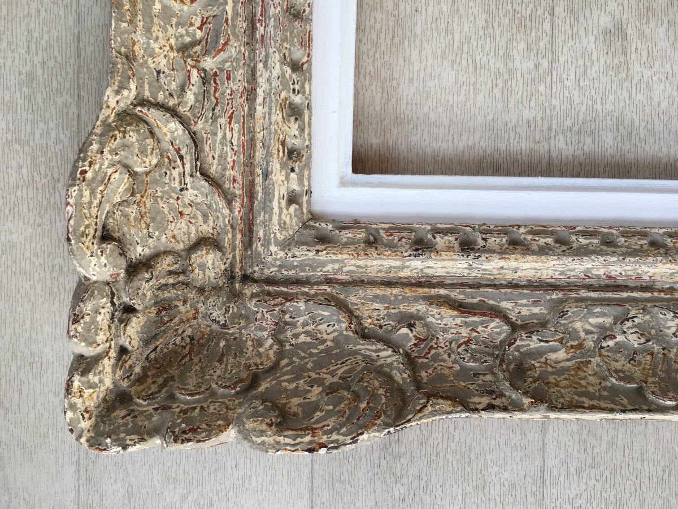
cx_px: 339
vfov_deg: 48.2
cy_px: 254
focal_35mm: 29
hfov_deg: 61.7
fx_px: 568
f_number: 2.2
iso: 25
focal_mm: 4.15
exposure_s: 1/50
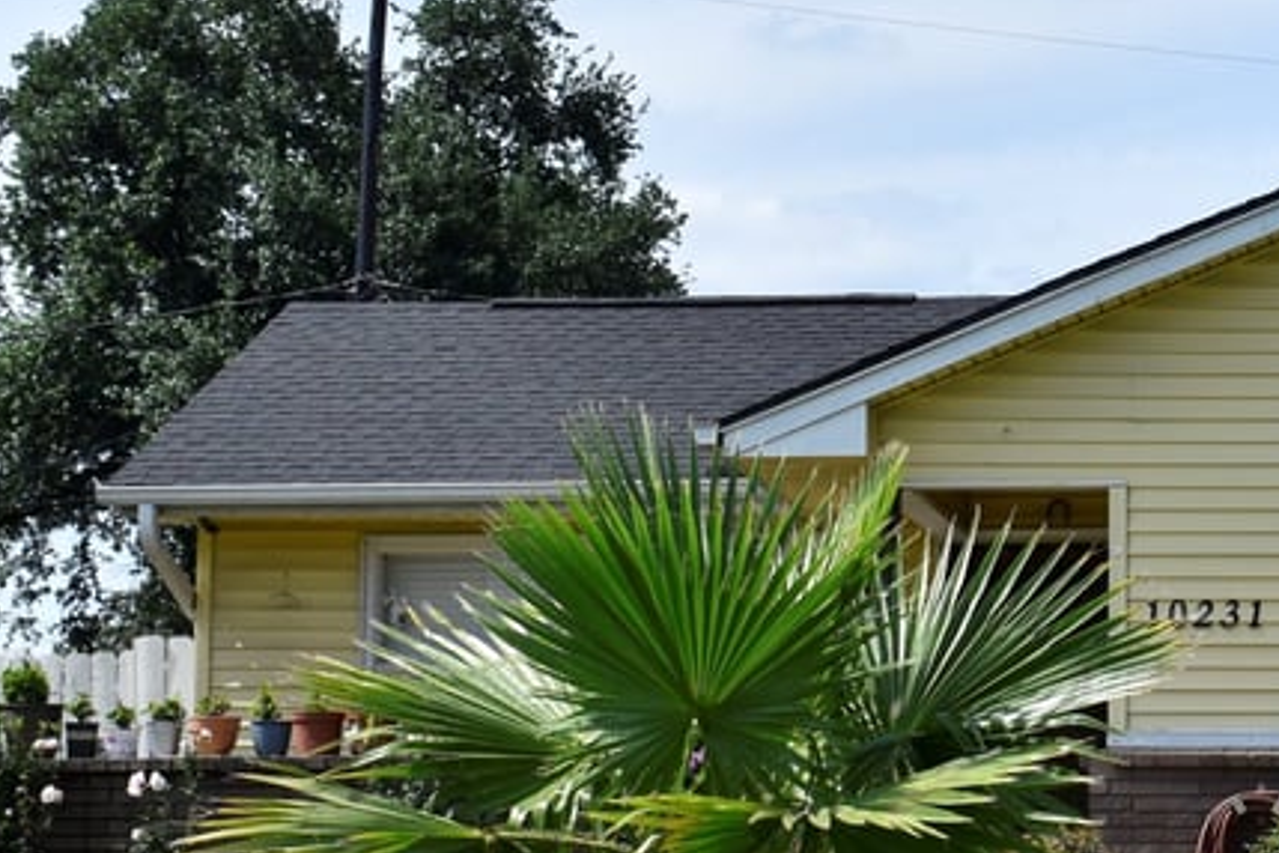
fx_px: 4029
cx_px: 1199
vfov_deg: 12.1
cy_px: 599
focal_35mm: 113
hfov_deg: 17.7
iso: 400
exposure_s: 1/1600
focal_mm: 27
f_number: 6.3
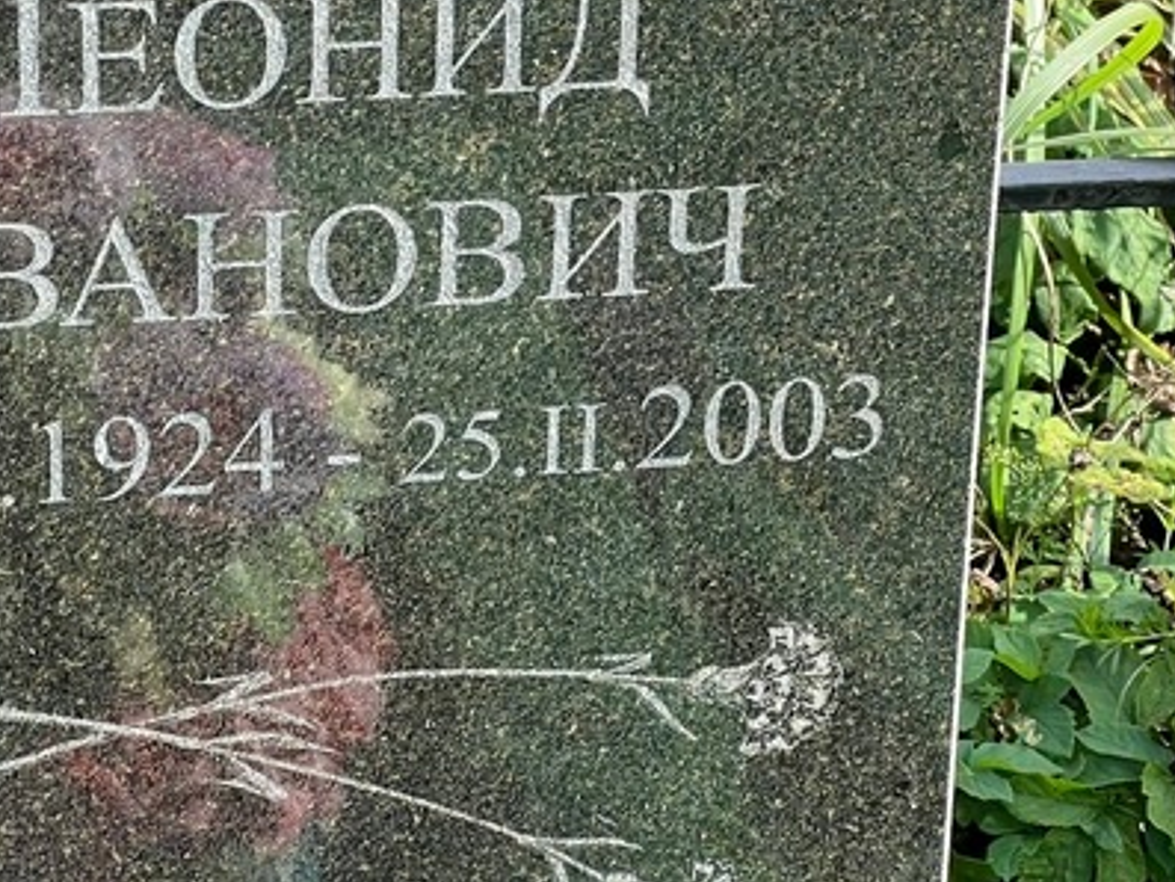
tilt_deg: -23.3
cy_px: 3
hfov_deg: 12.7
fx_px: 5263
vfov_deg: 9.5
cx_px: 269
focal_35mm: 155
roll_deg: +0.6
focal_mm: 9
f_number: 2.8
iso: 32
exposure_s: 1/139
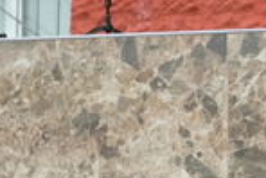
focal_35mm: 370
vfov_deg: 3.7
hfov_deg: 5.4
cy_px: -83
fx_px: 2737
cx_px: 616
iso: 1250
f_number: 5
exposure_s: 1/1400
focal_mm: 48.4
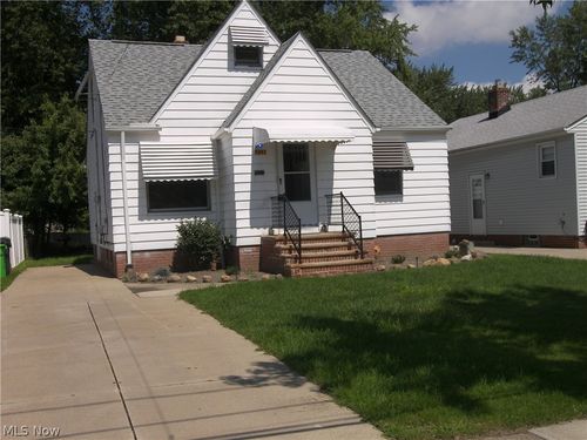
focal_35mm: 41
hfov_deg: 45.8
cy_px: 220
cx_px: 294
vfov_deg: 35.1
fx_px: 695
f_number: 3.2
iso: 50
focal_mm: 8.7
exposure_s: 1/1600
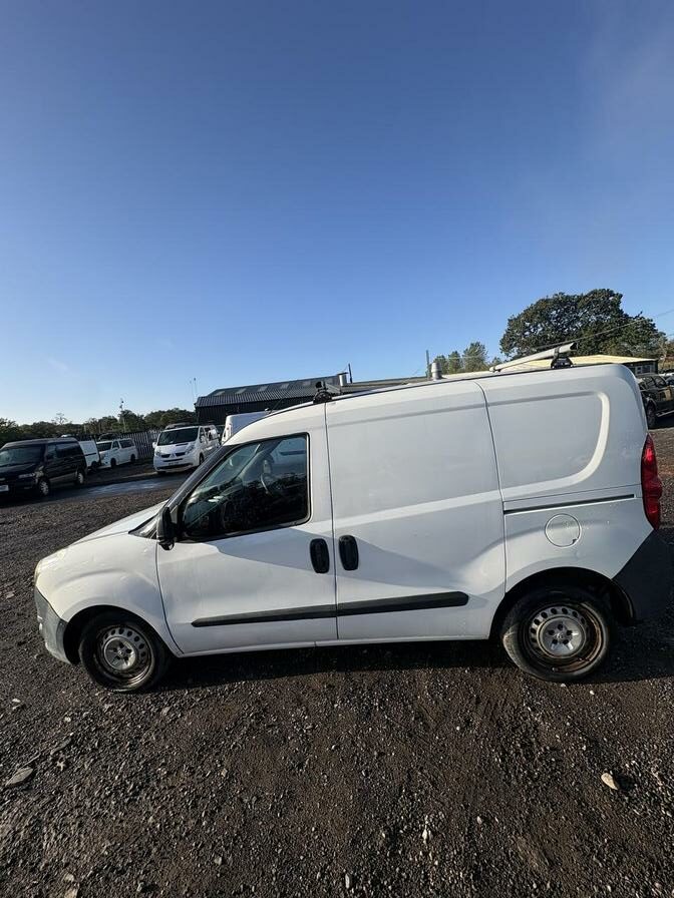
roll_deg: +5.9
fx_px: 363
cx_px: 337
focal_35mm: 14
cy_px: 449
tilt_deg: +2.2
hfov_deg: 85.7
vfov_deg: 102.1
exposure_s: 1/1506
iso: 40
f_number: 2.2
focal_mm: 2.22
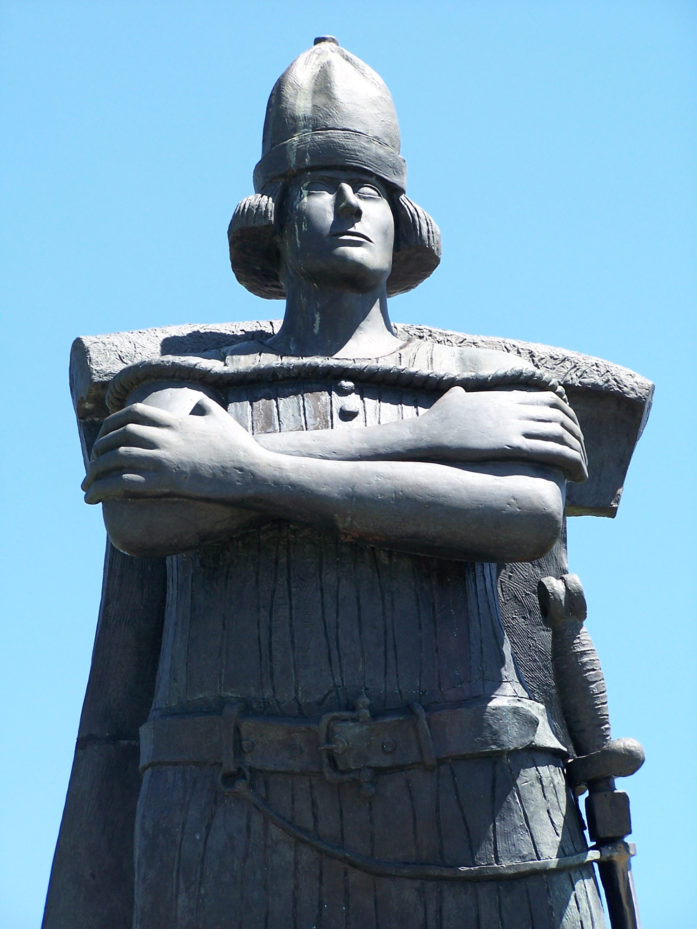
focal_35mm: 128
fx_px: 3435
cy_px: 464
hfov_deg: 11.6
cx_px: 348
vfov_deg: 15.4
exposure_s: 1/400
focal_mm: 21.2
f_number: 3.2
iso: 80
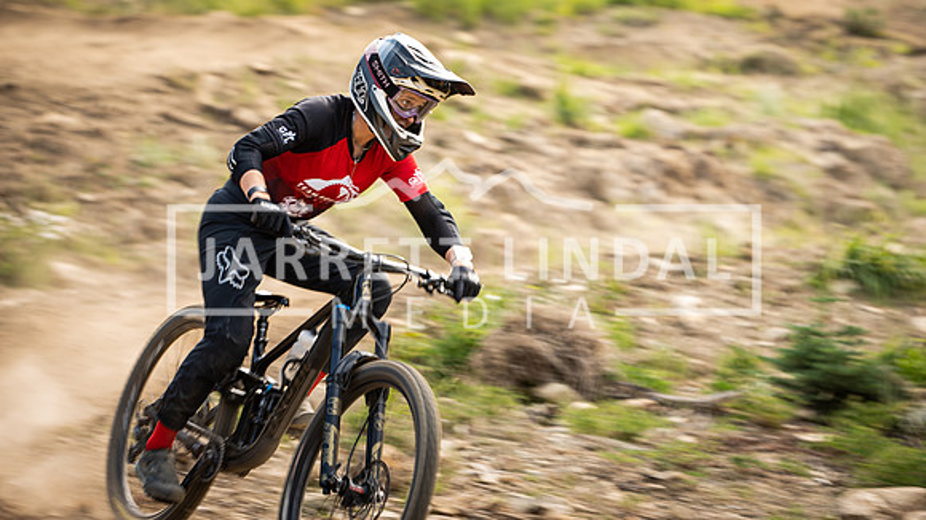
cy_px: 242
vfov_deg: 8.6
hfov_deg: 15.2
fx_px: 3470
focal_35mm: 141
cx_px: 463
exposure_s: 1/60
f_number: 4.5
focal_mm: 135
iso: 50
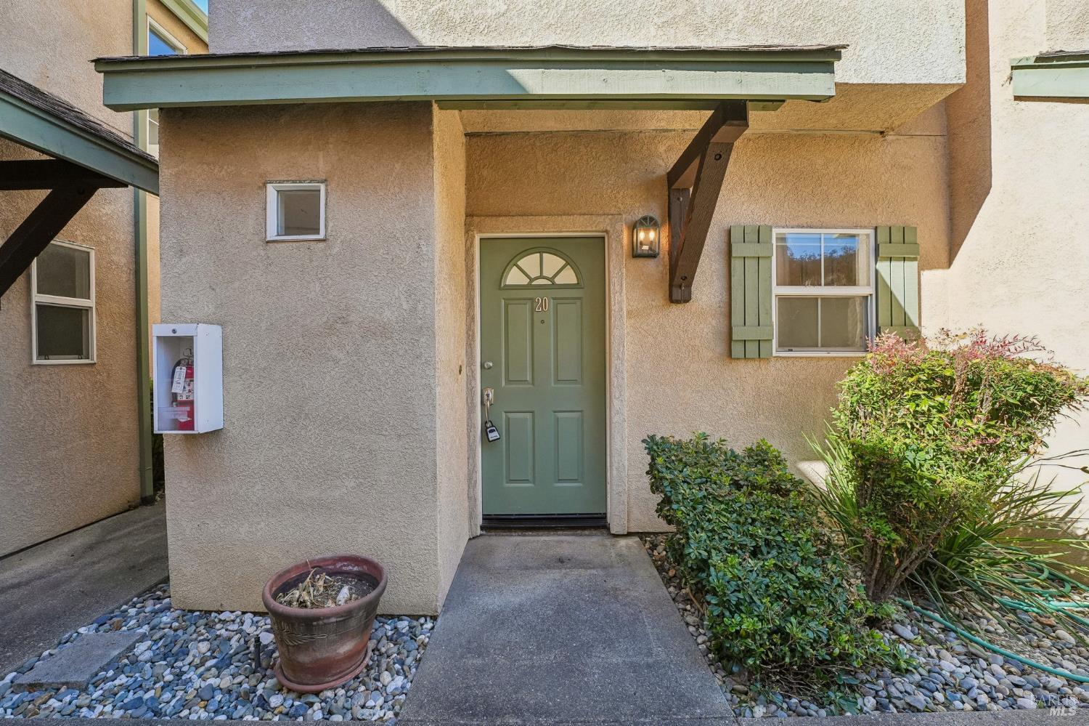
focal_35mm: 14
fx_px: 423
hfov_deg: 104.3
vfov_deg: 81.2
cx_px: 544
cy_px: 363
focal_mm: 14
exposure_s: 1/320
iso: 640
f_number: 8
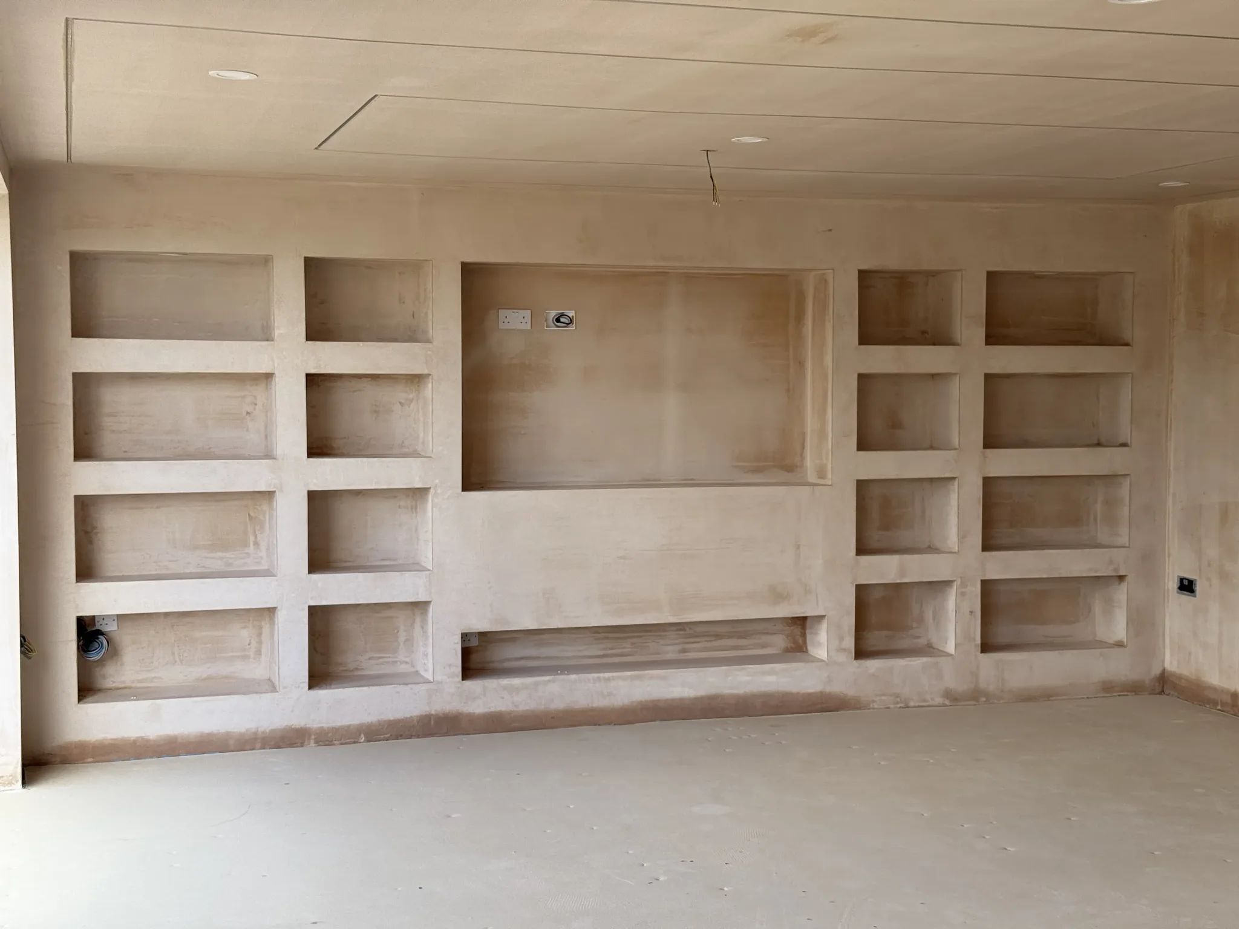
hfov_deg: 39.7
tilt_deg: -3.8
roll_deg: -0.2
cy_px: 464
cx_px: 620
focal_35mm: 48
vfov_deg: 30.3
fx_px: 1718
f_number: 1.78
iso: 100
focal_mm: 6.76
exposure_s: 1/636
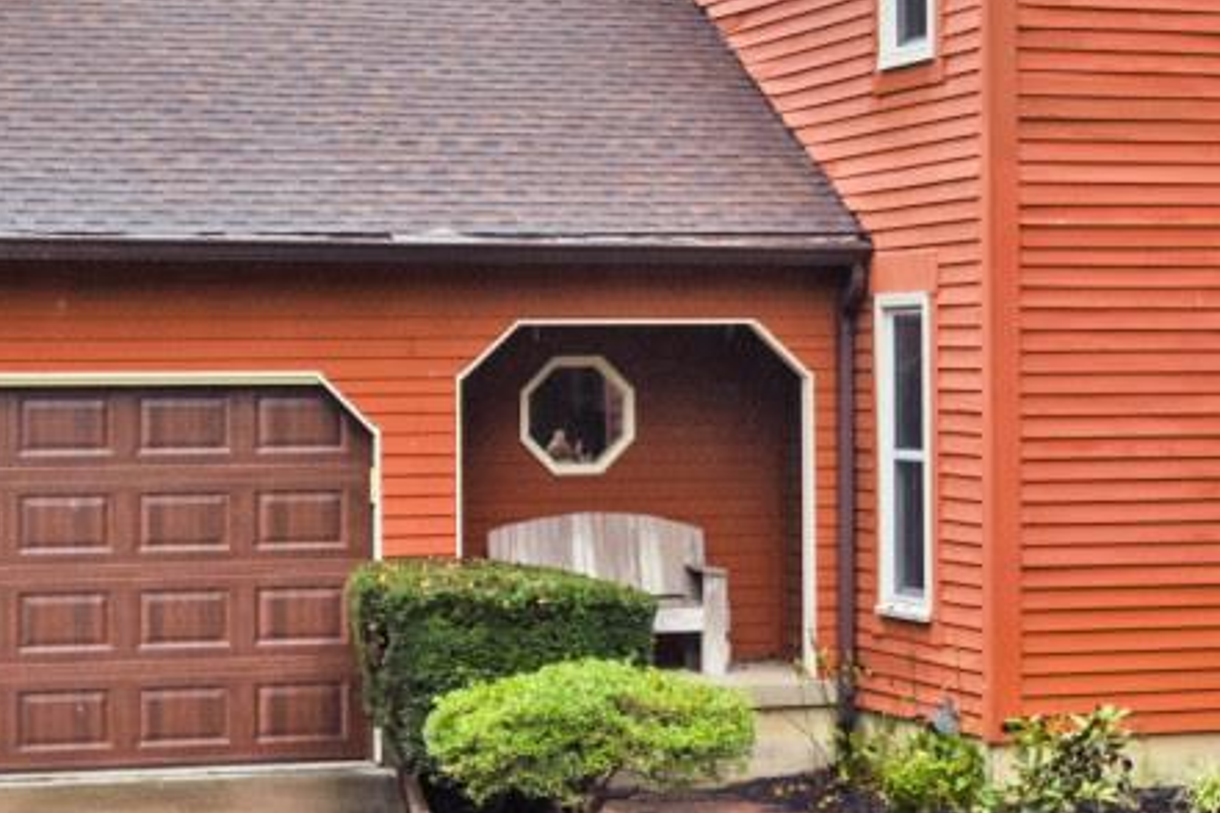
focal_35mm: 102
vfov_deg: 13.4
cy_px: 301
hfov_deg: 19.9
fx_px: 3456
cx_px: 910
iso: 200
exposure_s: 1/250
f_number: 4
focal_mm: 30
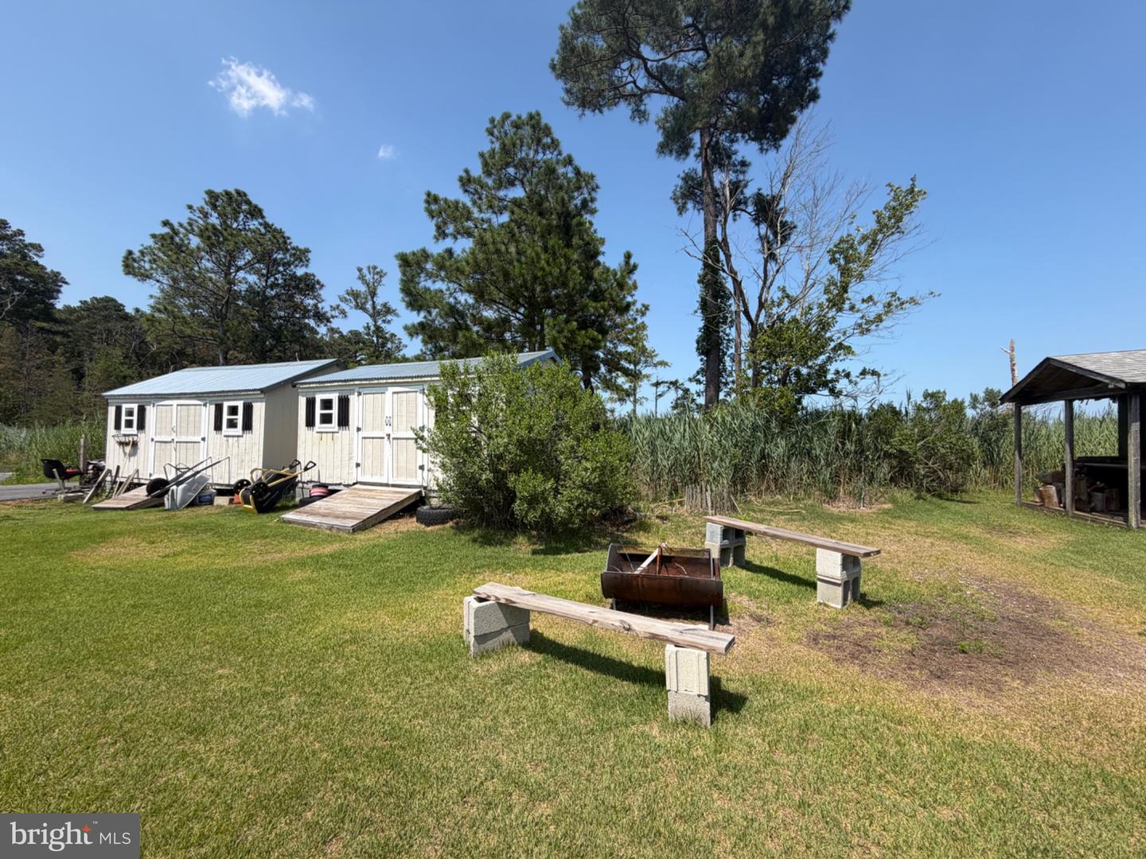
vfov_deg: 85.7
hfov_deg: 102.1
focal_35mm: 14
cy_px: 430
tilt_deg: +2.0
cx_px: 573
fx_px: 463
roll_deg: +0.6
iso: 25
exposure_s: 1/770
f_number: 2.2
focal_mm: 2.22
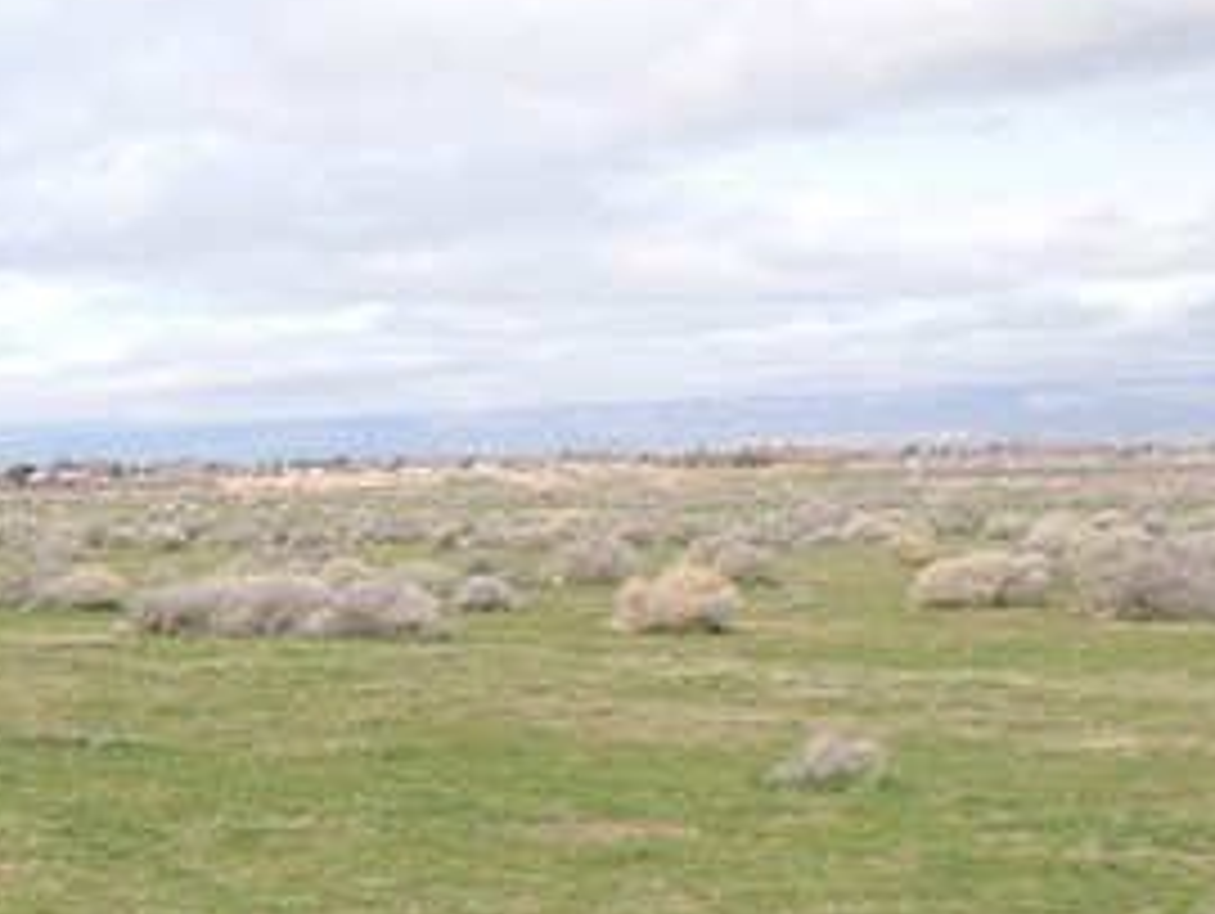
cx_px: -972
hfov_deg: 17.5
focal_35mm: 91
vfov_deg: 15.4
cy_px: 1225
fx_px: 3197
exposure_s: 1/1000
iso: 100
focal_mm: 4.3
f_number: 3
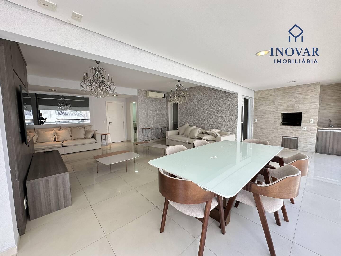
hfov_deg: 102.1
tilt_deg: -5.4
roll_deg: +0.8
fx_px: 138
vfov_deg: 85.7
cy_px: 128
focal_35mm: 14
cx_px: 170
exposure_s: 1/99
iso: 50
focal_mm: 2.22
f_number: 2.2
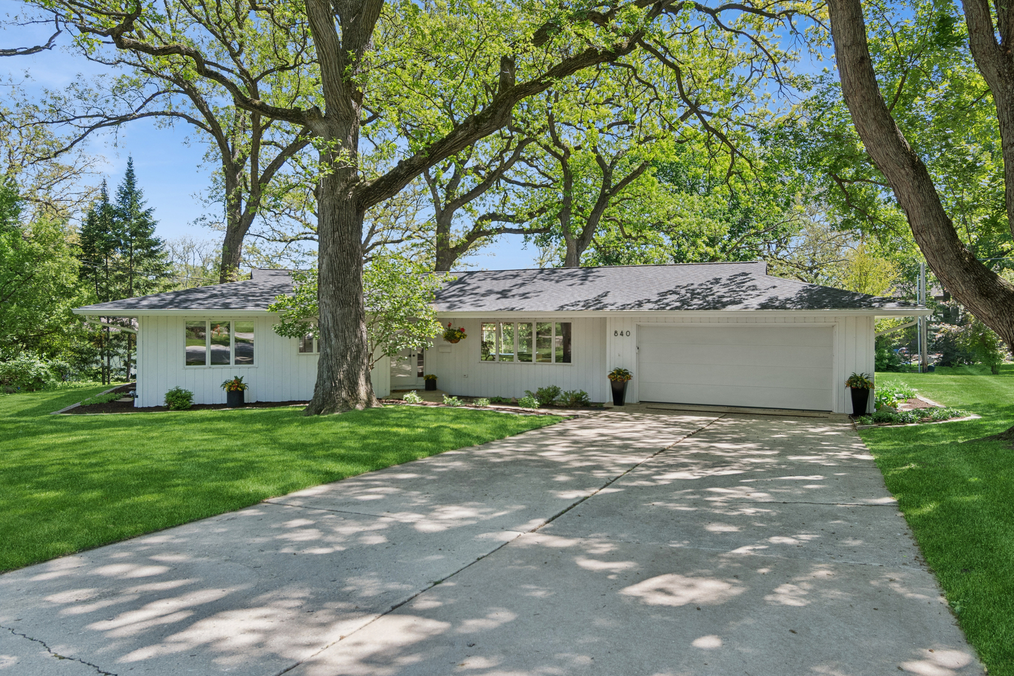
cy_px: 338
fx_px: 634
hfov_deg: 77.3
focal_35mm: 22
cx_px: 507
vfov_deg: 56.1
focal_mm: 15
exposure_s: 1/160
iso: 250
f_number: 8
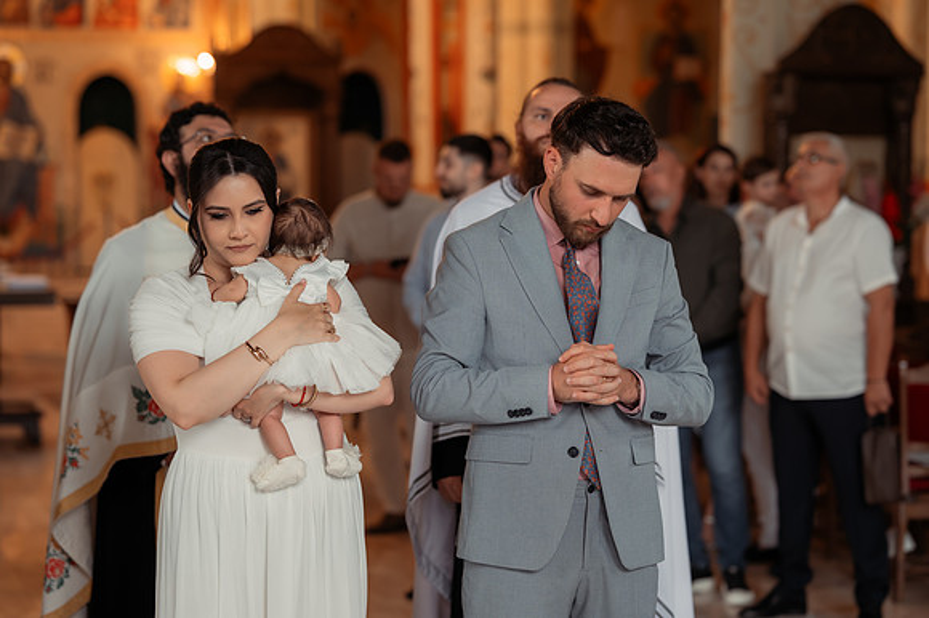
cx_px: 464
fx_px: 2192
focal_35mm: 85
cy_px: 309
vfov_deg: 16.1
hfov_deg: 23.9
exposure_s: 1/250
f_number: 2.8
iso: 1600
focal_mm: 85
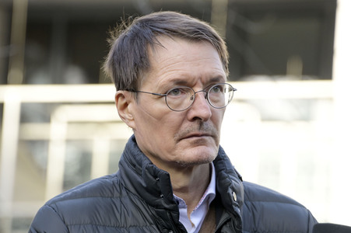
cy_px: 116
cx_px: 176
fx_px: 2923
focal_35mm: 300
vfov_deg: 4.6
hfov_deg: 6.9
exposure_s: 1/500
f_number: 7.1
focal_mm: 300
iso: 2000
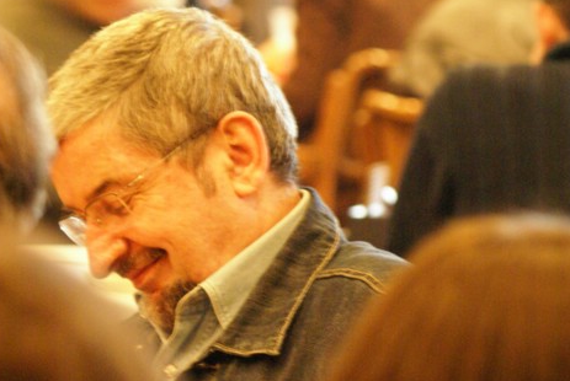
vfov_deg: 4.1
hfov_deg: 6.1
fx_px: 5390
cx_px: 183
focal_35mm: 340
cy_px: 160
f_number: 5.6
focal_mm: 150
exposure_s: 1/2.5
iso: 1600
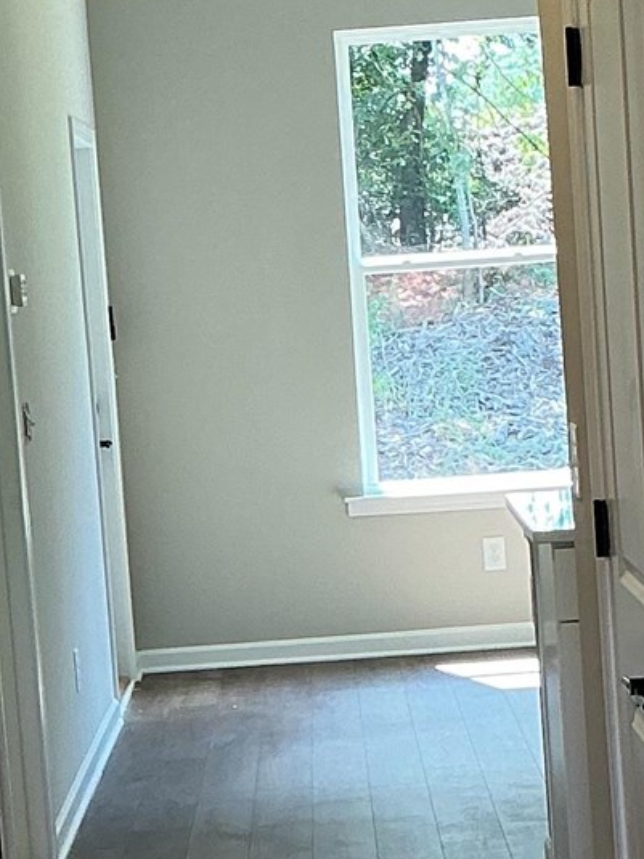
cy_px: 576
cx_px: 310
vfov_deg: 15.7
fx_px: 3102
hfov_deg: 11.9
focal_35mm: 125
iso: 40
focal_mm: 3
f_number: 1.8
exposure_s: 1/60
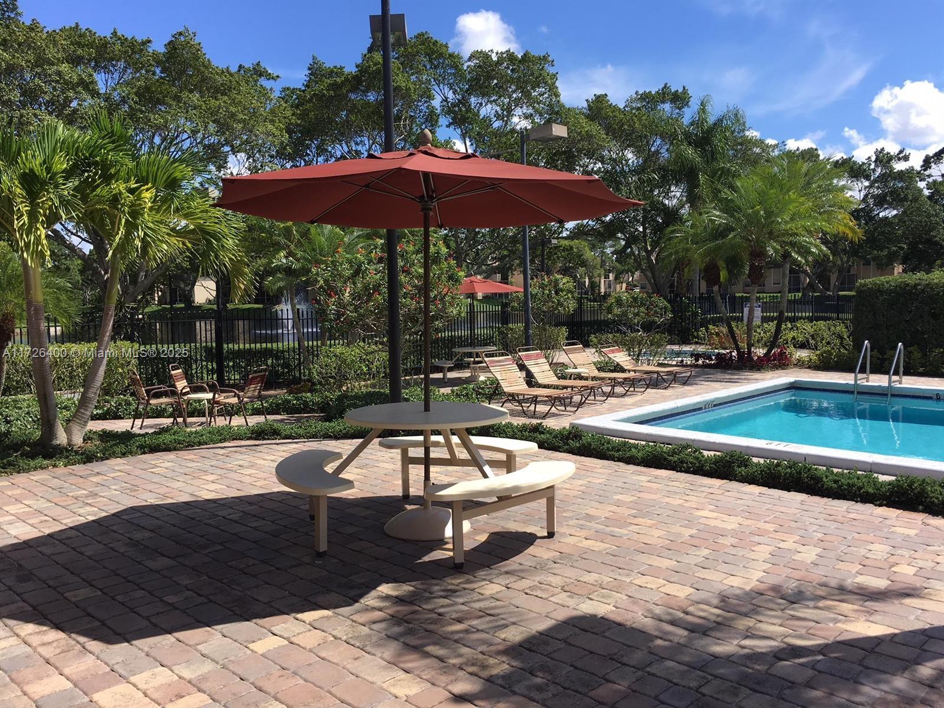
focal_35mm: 29
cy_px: 354
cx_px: 472
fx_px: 791
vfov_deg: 48.2
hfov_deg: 61.7
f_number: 2.2
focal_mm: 4.15
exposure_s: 1/1282
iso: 25
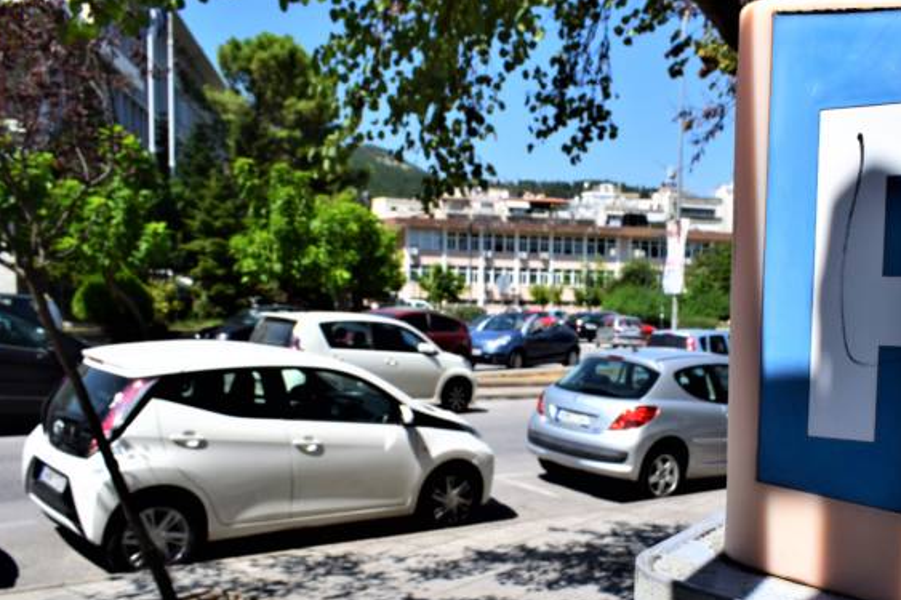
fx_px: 901
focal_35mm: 36
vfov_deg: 36.5
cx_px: 586
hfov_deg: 52.3
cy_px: 394
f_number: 11
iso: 320
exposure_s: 1/500
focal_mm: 18
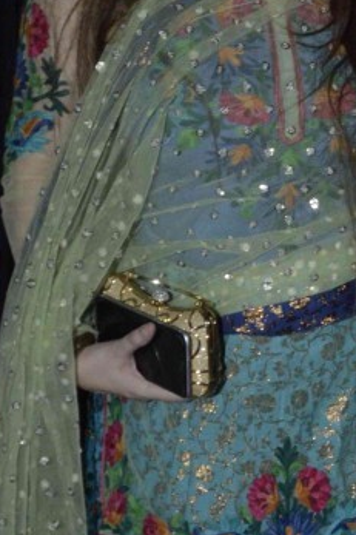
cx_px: 633
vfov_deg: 17.5
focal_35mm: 117
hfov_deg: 11.0
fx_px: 1737
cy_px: 202
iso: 800
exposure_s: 1/200
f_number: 7.1
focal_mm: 18
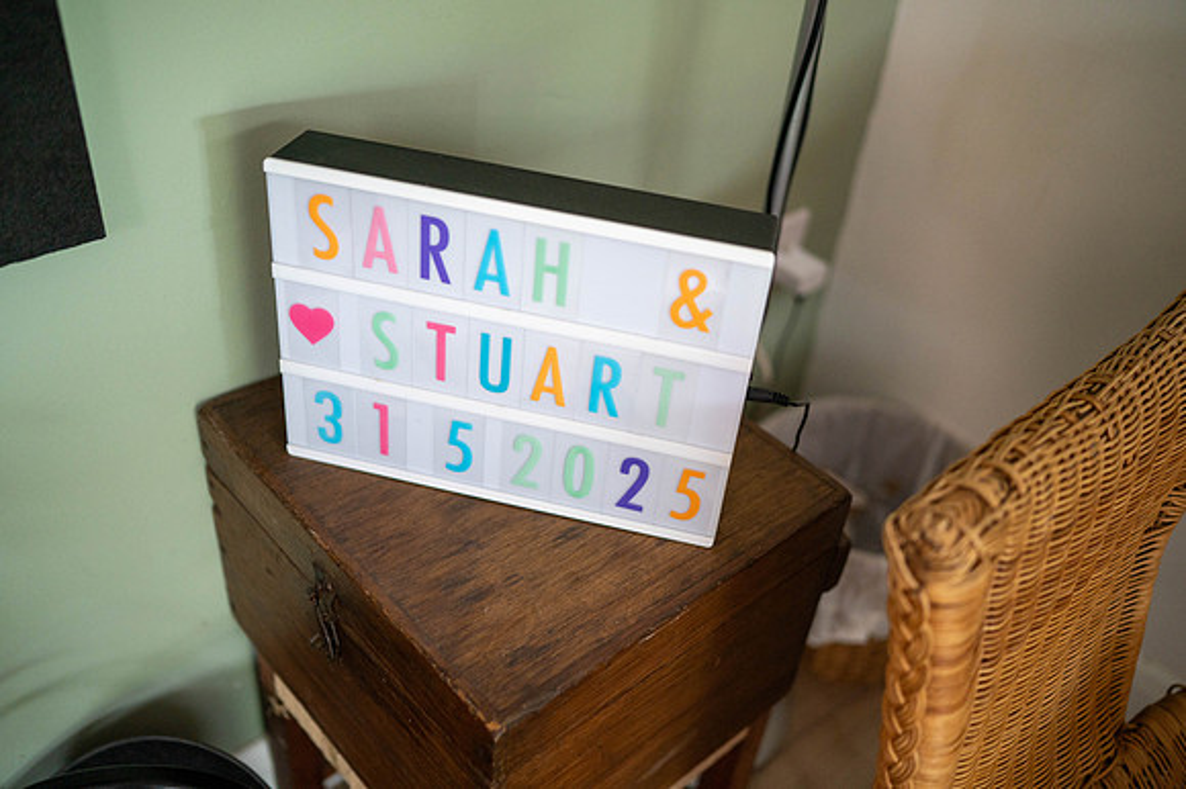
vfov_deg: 37.8
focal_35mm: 35
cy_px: 394
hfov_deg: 54.5
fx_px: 1152
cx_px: 593
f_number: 1.8
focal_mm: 35
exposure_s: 1/200
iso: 800
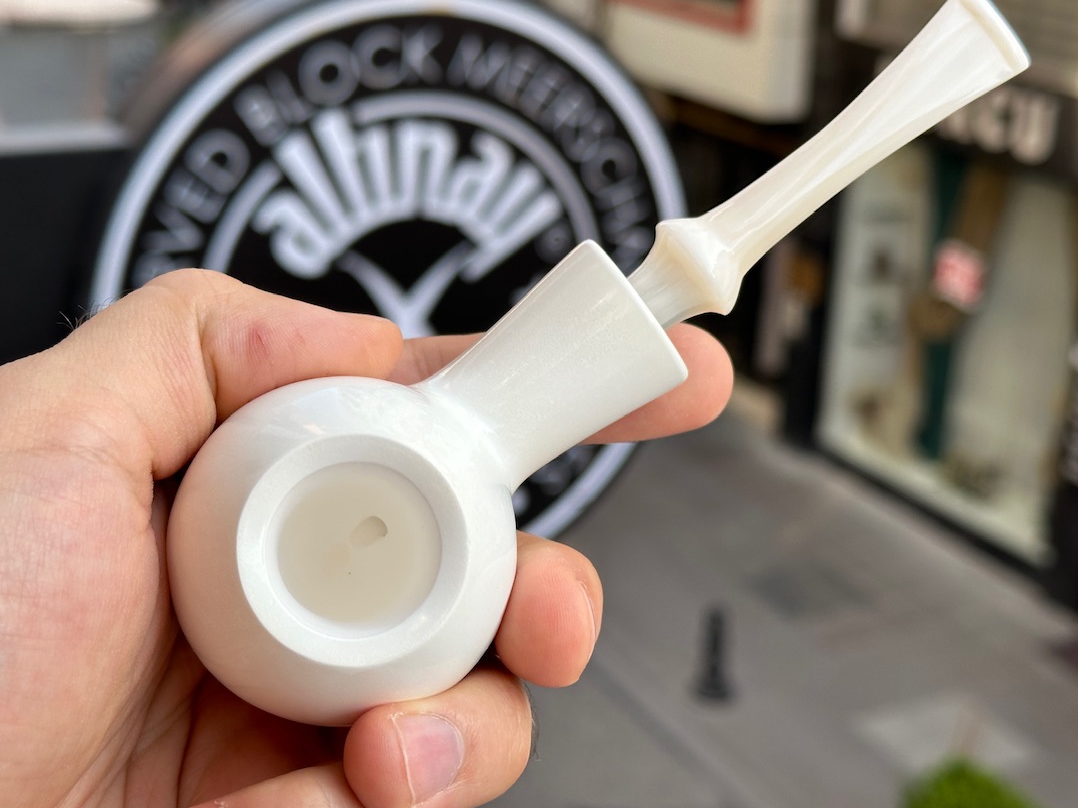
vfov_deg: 25.6
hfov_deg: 33.8
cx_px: 544
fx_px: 1775
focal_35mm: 57
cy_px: 412
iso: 64
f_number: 1.78
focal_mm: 6.86
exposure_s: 1/690
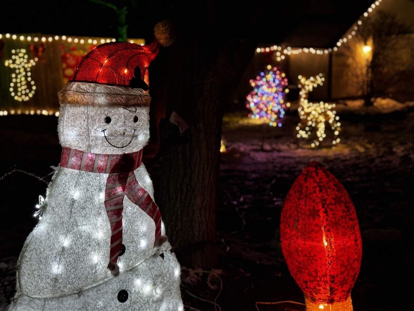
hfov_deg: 39.7
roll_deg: +2.6
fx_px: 574
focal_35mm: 48
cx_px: 207
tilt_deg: -13.5
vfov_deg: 30.3
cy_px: 156
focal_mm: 6.76
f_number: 1.78
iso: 200
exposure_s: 1/40
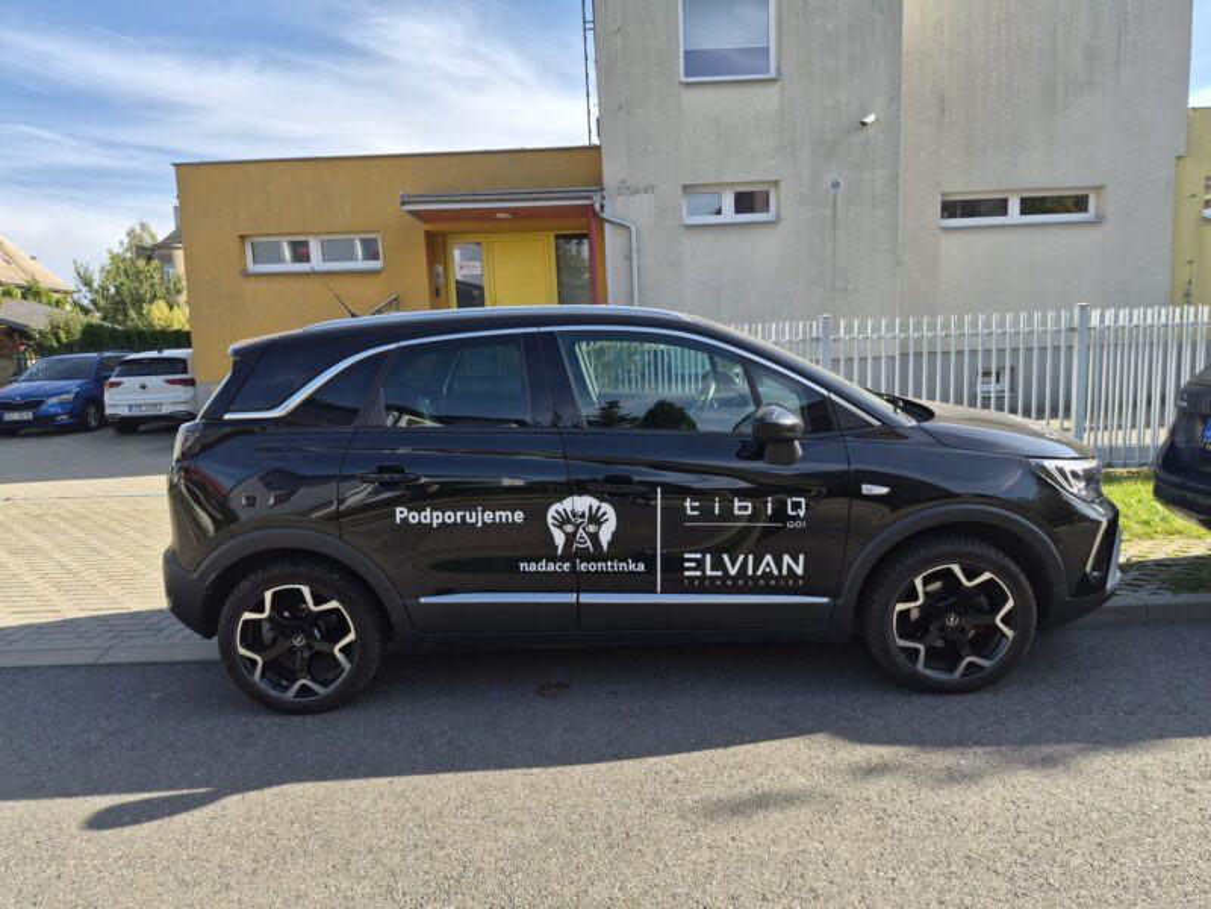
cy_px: 454
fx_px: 805
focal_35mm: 23
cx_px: 606
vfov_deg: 58.9
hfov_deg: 73.9
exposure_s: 1/2888
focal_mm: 5.4
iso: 80
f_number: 1.8
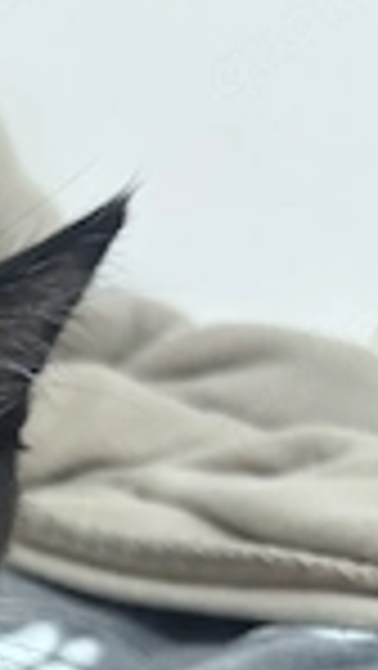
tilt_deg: -21.9
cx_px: -252
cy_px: 746
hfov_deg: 14.4
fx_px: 1352
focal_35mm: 76
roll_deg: -0.8
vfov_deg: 25.7
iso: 500
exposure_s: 1/50
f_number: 1.6
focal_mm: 5.96
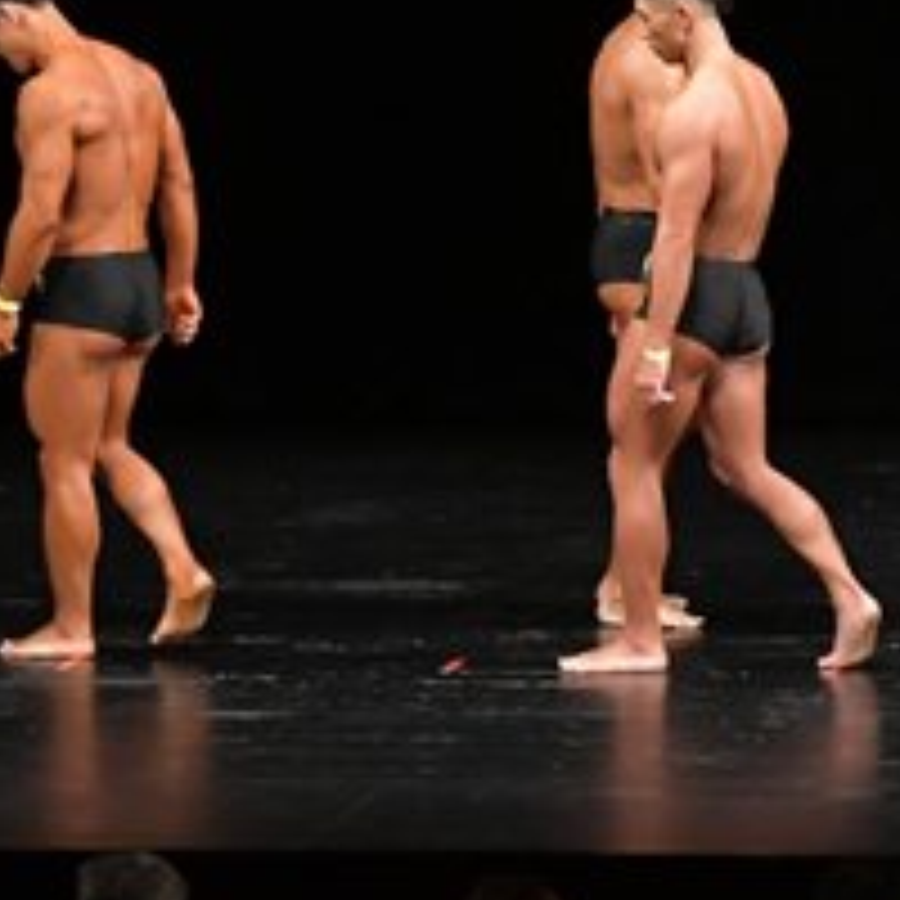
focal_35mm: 336
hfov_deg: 5.2
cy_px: 392
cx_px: 1253
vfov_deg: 5.2
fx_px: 9883
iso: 3200
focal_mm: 68
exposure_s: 1/400
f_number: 5.6
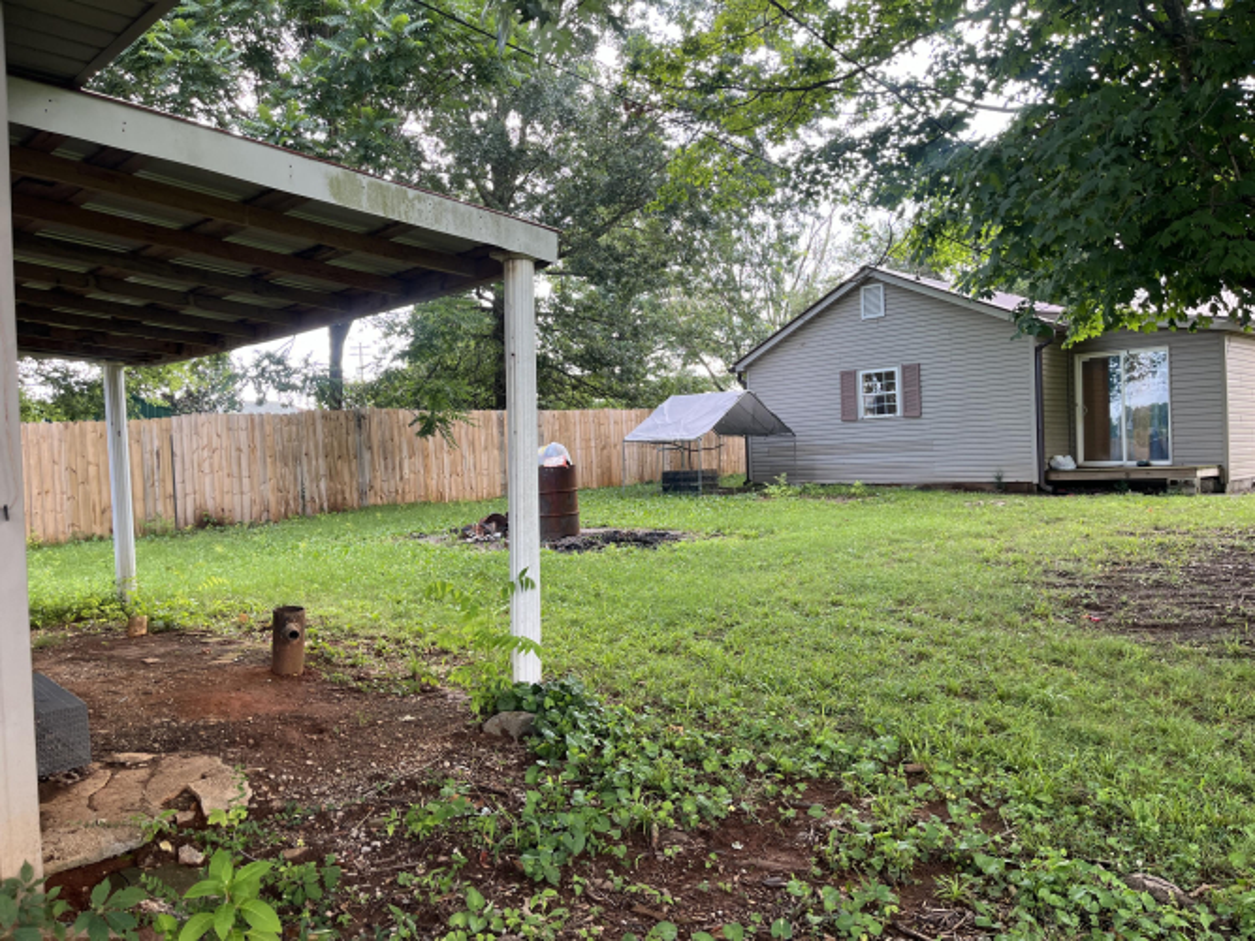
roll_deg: +2.7
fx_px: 942
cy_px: 470
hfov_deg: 67.3
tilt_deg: -0.7
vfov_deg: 53.0
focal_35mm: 26
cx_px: 628
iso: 40
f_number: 1.6
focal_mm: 5.1
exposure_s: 1/175
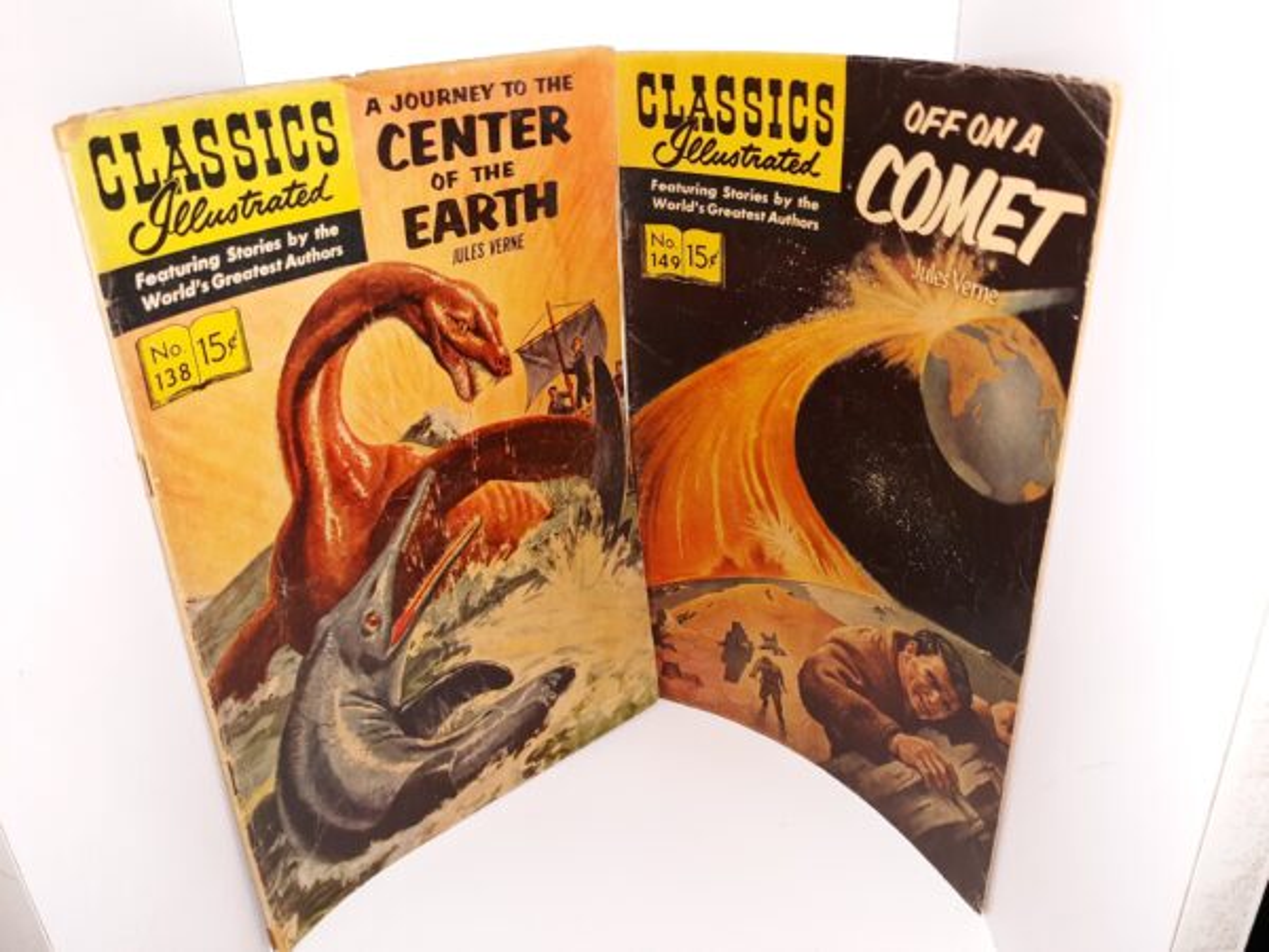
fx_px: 1026
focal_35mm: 28
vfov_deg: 49.7
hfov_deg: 63.4
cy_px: 476
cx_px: 634
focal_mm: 3.7
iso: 50
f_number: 1.7
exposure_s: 1/60
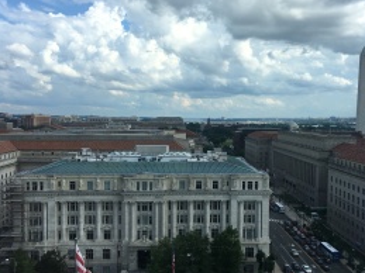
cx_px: 210
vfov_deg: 35.1
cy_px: 142
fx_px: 432
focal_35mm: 41
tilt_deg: -2.0
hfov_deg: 45.7
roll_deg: -0.5
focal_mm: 4.15
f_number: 2.2
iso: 25
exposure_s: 1/561
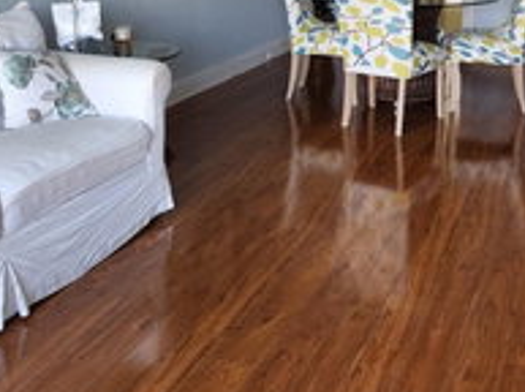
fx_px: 772
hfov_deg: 37.2
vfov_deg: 27.1
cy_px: 11
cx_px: 347
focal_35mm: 51
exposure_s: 1/180
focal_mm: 5.4
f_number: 1.8
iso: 200
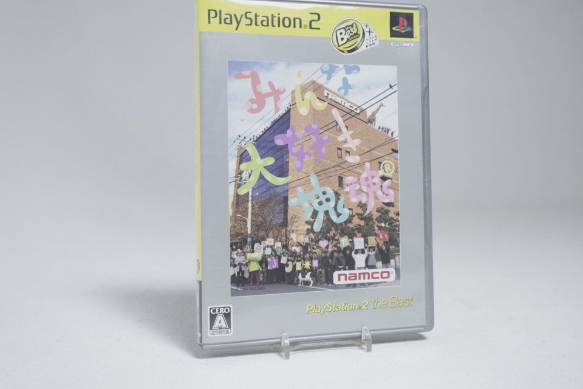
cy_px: 161
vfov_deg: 33.3
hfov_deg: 48.4
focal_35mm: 40
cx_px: 317
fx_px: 648
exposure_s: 1/30
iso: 640
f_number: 5.6
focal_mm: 32
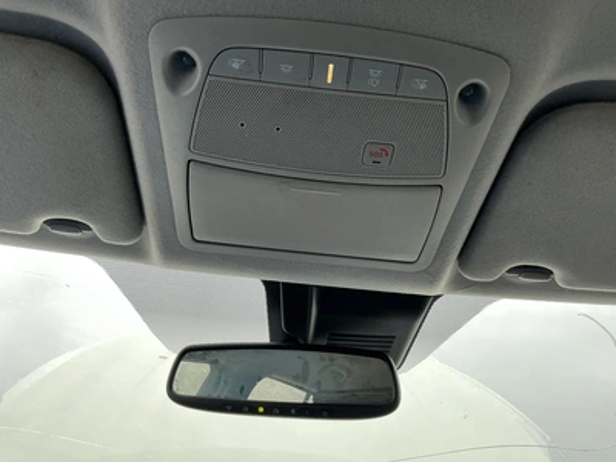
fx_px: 498
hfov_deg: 63.4
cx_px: 308
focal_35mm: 28
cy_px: 231
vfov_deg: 49.7
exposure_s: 1/113
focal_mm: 3
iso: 64
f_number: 1.8
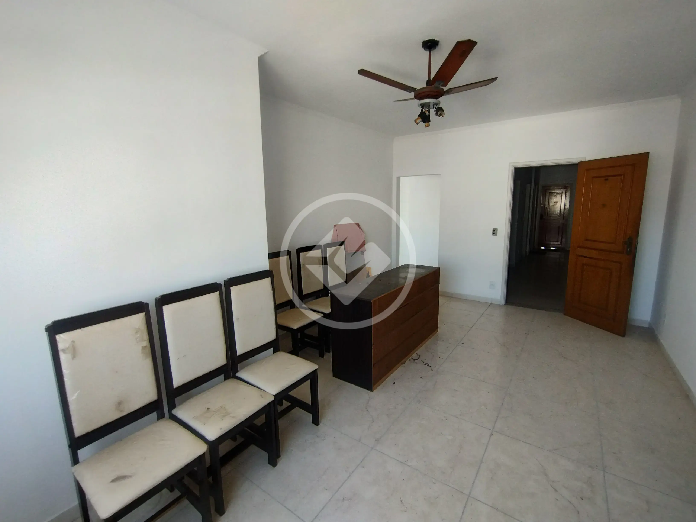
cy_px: 261
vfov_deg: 78.1
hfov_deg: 94.5
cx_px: 348
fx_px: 322
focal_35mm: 16
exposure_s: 1/60
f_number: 2.2
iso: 173
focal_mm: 1.66
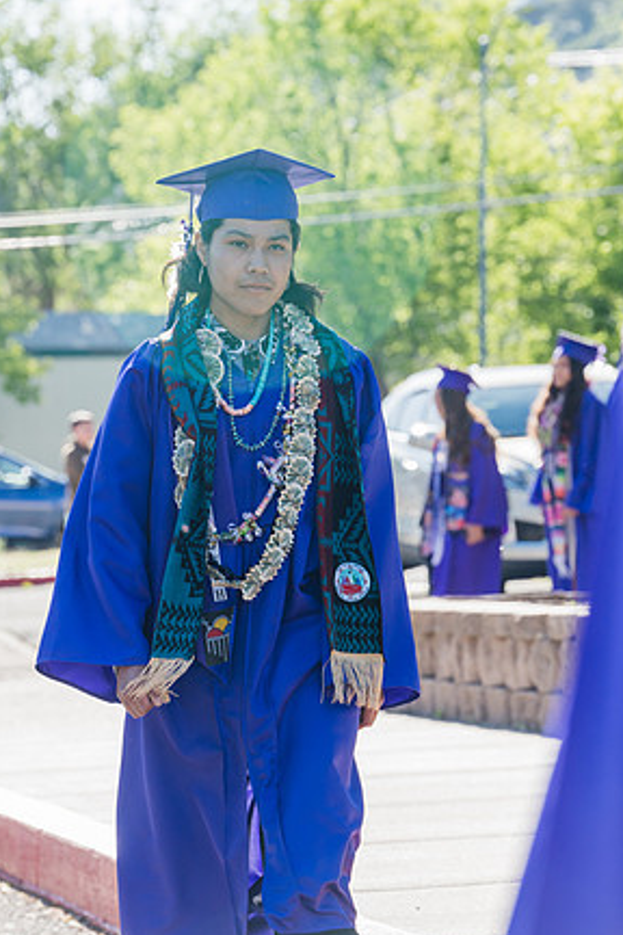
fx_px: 4620
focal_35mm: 178
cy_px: 480
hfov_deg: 7.7
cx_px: 316
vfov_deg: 11.5
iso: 400
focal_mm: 171
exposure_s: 1/200
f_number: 8
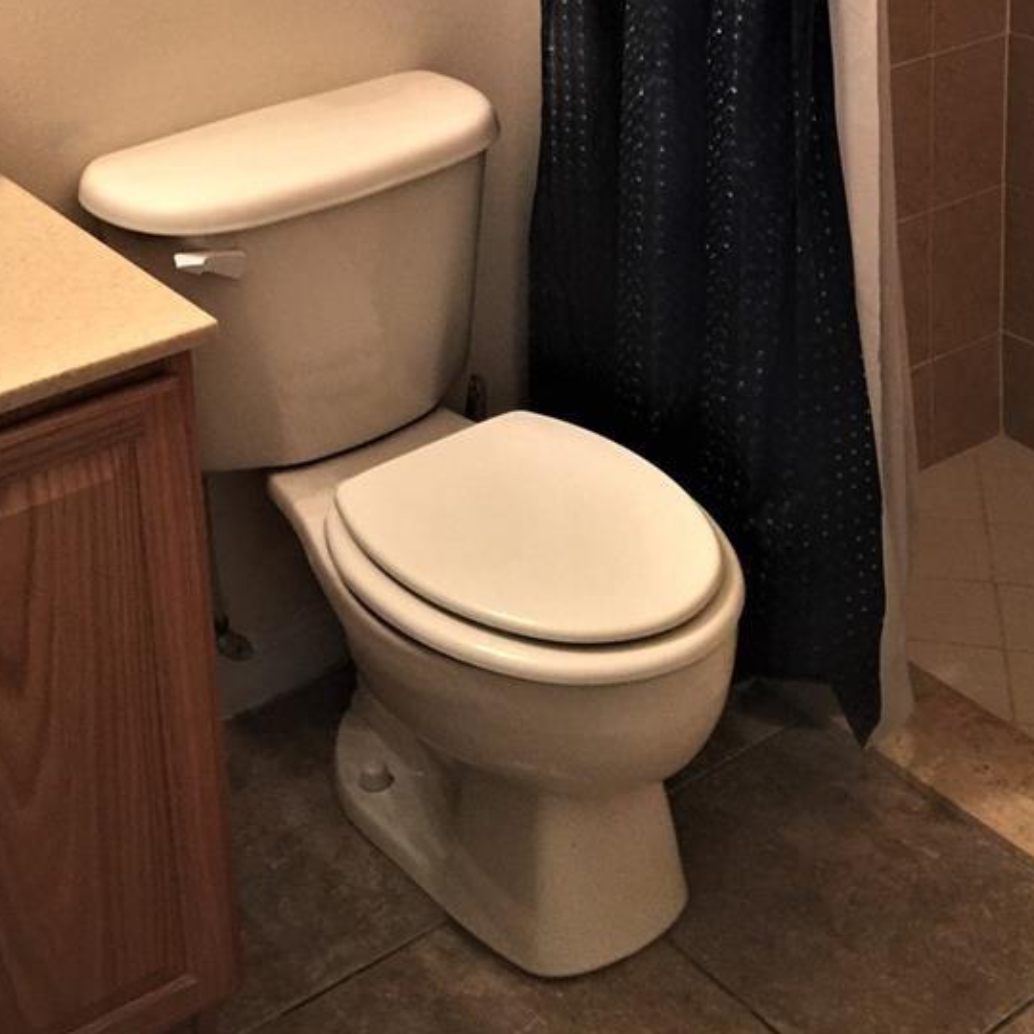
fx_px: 1926
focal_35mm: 57
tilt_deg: -13.9
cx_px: 542
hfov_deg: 30.0
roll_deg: +2.4
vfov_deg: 28.0
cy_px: -33
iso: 80
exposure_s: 1/15
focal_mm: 4.15
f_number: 2.2
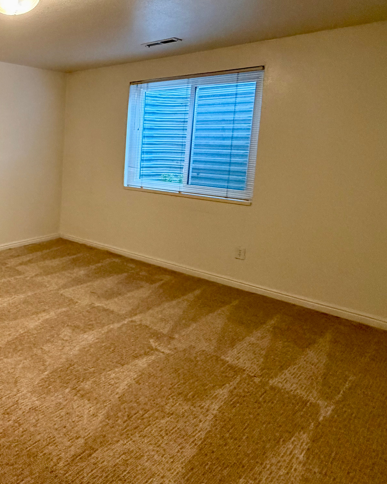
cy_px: 175
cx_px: -58
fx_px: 372
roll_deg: -0.4
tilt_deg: -5.5
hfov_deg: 41.3
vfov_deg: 64.8
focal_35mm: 26
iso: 500
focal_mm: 2.22
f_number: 2.2
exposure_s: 1/60
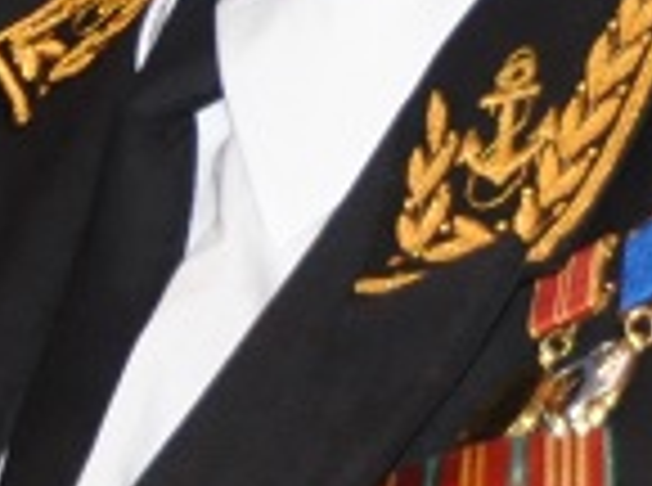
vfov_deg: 2.2
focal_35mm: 663
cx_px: 522
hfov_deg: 3.0
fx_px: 12457
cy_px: -171
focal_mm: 52
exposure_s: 1/60
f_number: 4.8
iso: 800
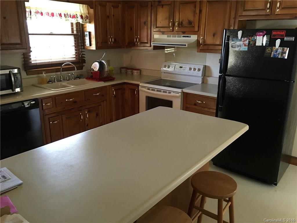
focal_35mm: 29
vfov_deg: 48.2
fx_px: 249
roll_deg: -0.2
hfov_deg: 61.7
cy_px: 112
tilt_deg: -16.3
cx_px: 148
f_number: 2.2
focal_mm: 4.15
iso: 80
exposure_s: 1/10
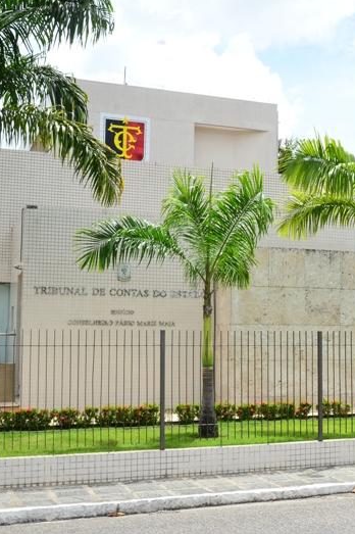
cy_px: 266
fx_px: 815
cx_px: 353
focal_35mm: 55
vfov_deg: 36.3
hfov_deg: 23.6
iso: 500
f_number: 16
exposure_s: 1/250
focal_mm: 24
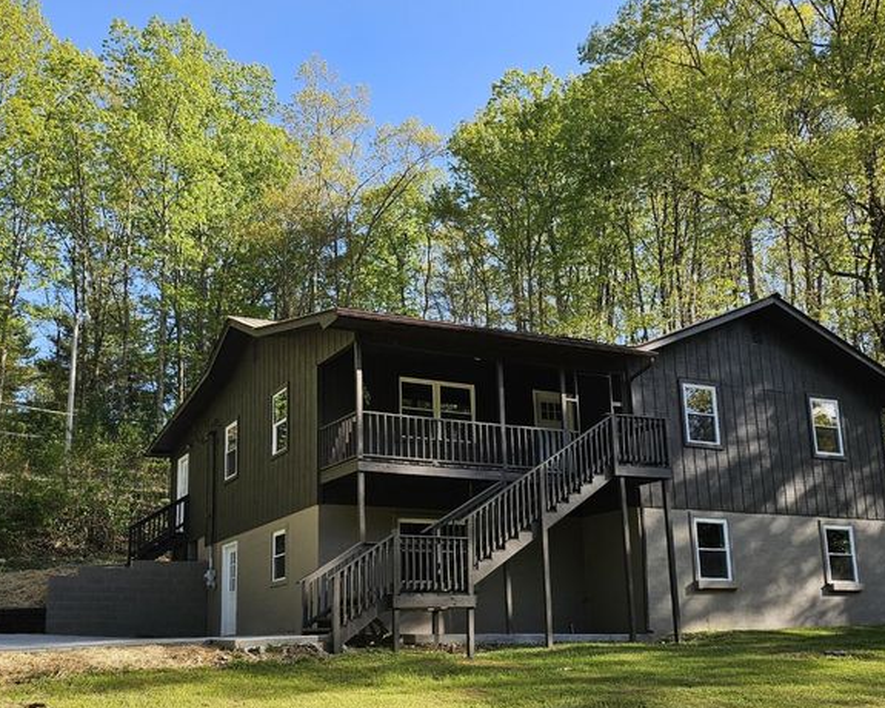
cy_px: 419
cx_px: 449
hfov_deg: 45.8
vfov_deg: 37.2
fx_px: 1048
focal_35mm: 40
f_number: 1.7
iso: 10
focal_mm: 6.3
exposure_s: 1/314
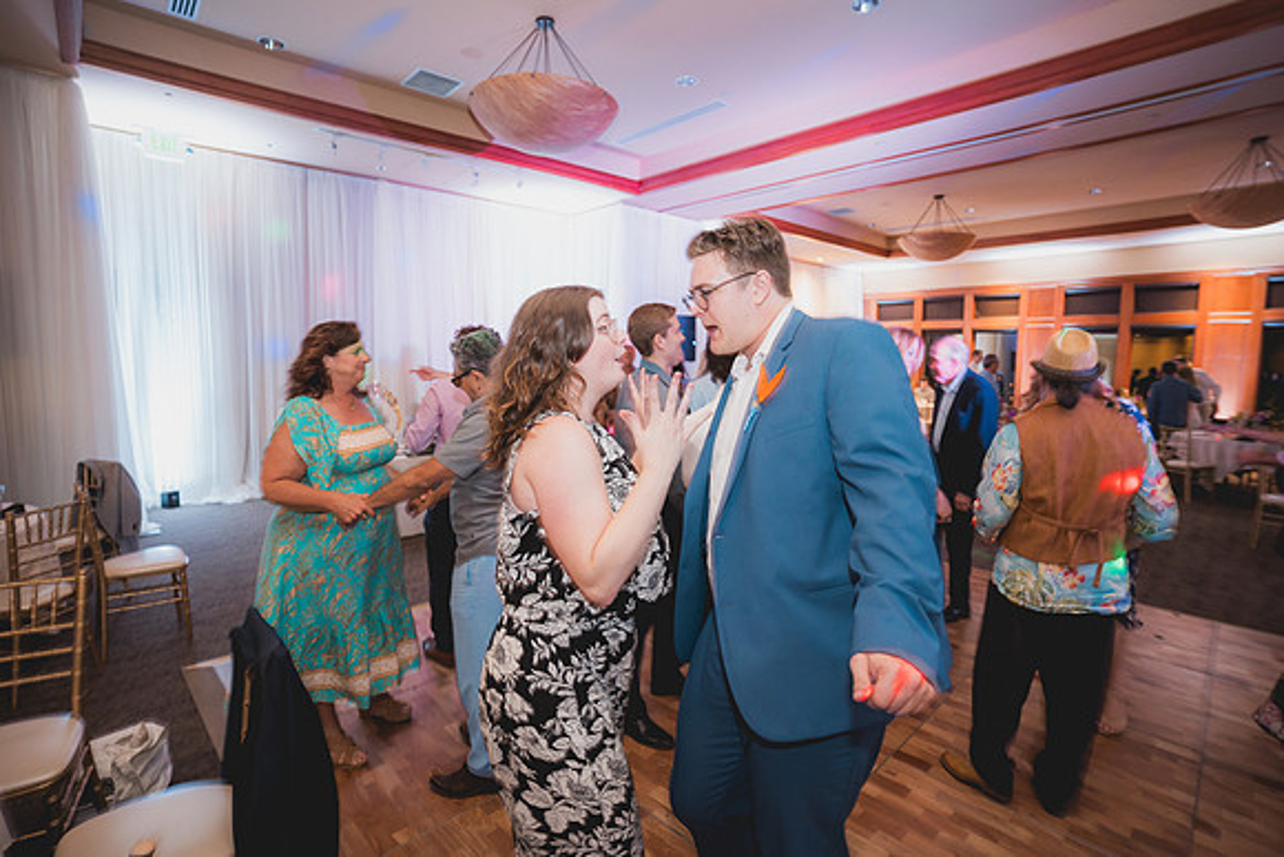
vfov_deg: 70.5
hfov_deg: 93.3
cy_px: 428
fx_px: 606
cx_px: 642
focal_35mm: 17
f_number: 2.8
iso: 1000
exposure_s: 1/13
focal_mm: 17
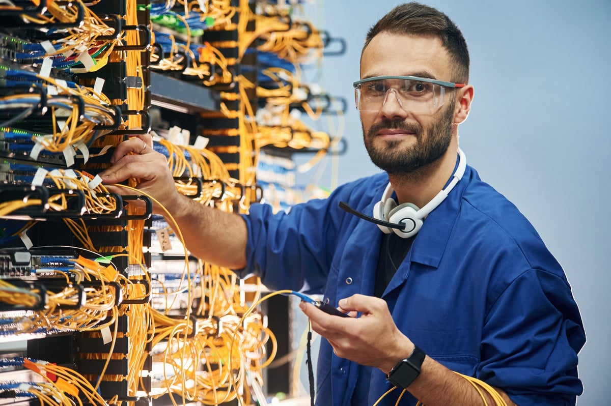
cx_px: 306
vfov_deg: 11.8
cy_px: 203
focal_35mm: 116
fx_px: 1967
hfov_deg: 17.7
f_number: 2.8
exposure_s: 1/160
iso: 2500
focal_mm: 116
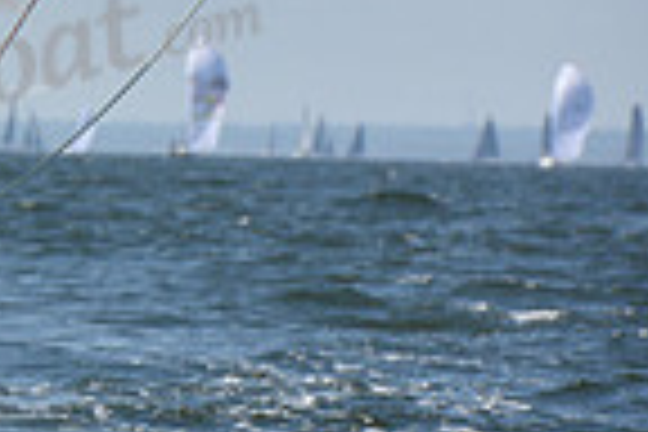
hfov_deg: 2.5
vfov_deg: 1.7
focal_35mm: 808
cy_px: -88
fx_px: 14543
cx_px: -603
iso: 320
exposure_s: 1/1250
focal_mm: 200
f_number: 9
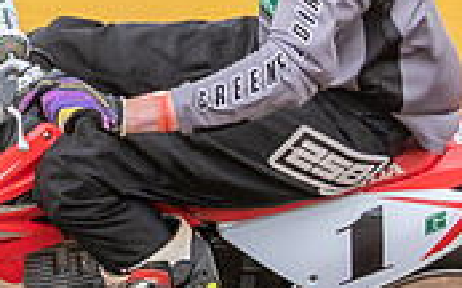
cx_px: -70
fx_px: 5903
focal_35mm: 469
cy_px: 77
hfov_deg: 4.5
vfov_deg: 2.8
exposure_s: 1/200
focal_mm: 70
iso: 400
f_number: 8
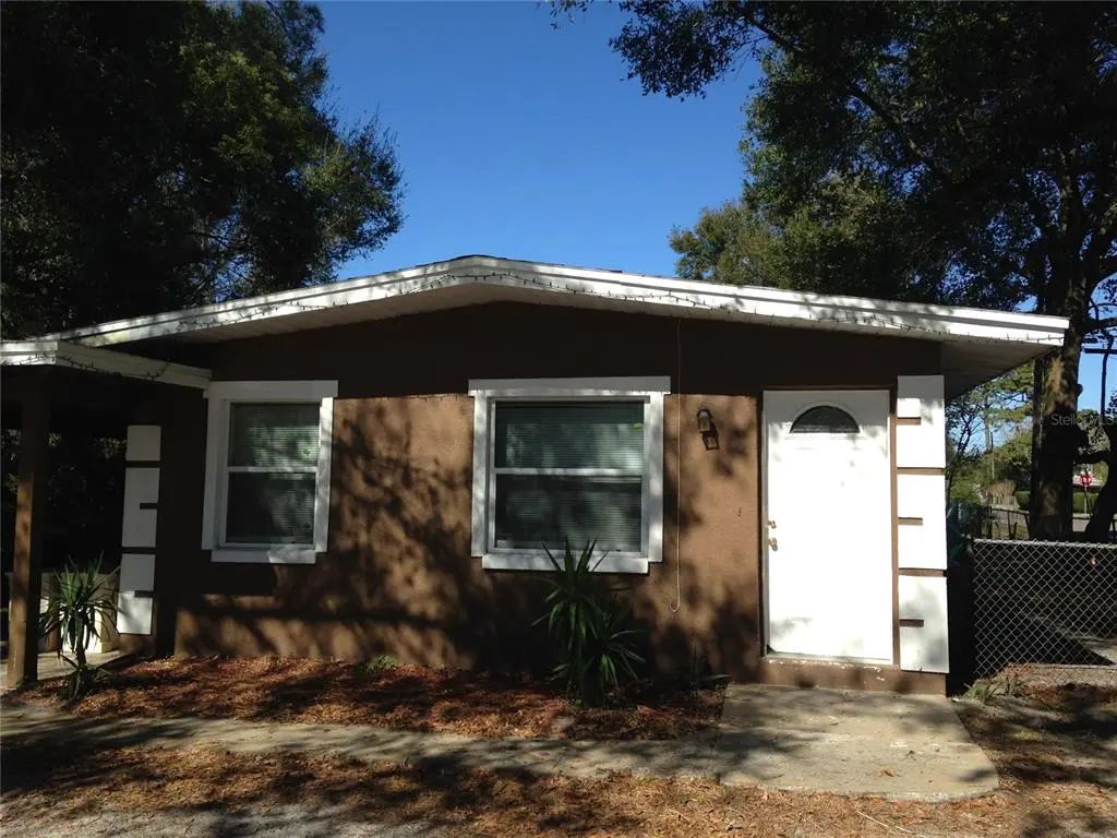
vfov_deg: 42.9
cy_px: 419
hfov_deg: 55.4
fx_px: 1065
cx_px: 558
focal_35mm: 33
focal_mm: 4.12
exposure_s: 1/1391
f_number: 2.4
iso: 50
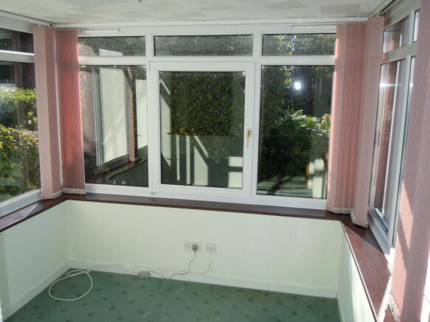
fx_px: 373
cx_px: 215
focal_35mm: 30
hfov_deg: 60.0
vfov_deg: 46.8
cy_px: 161
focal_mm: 5.4
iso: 100
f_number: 3.5
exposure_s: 1/400
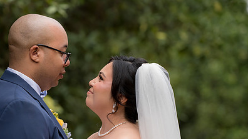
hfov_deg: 10.0
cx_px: 83
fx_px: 1414
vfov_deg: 5.6
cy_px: 110
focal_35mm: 215
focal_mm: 140
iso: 640
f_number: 2.8
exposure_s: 1/320
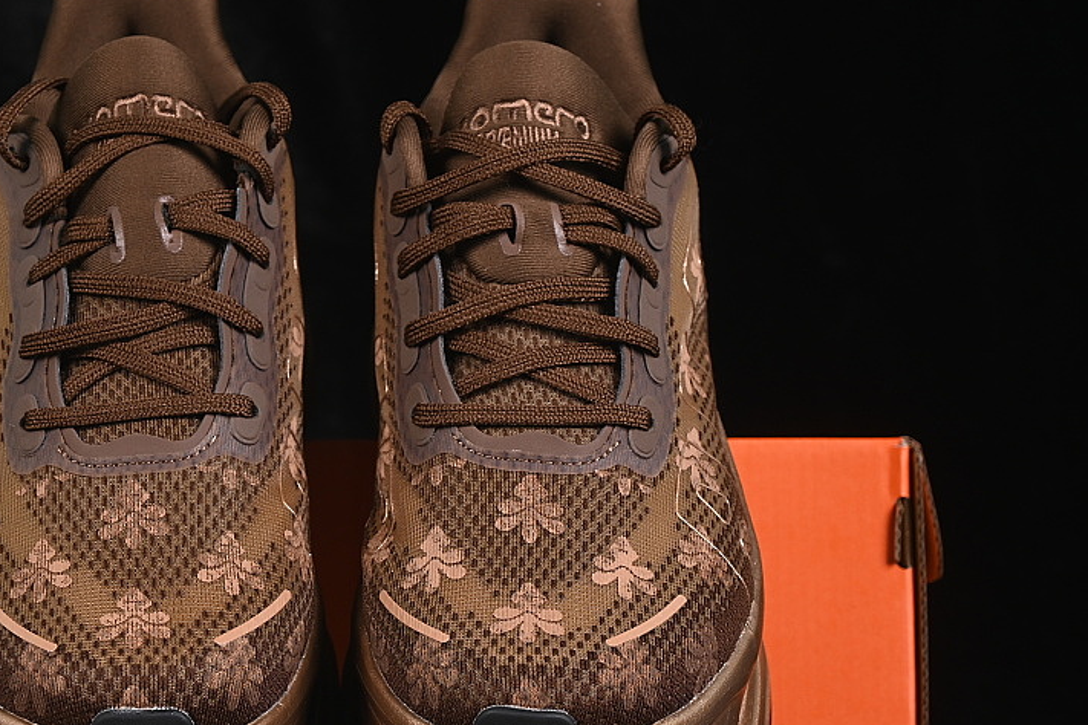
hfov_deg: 17.9
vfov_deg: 12.0
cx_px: 364
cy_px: 467
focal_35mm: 114
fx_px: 3445
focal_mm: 50
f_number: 6.3
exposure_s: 1/60
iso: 160
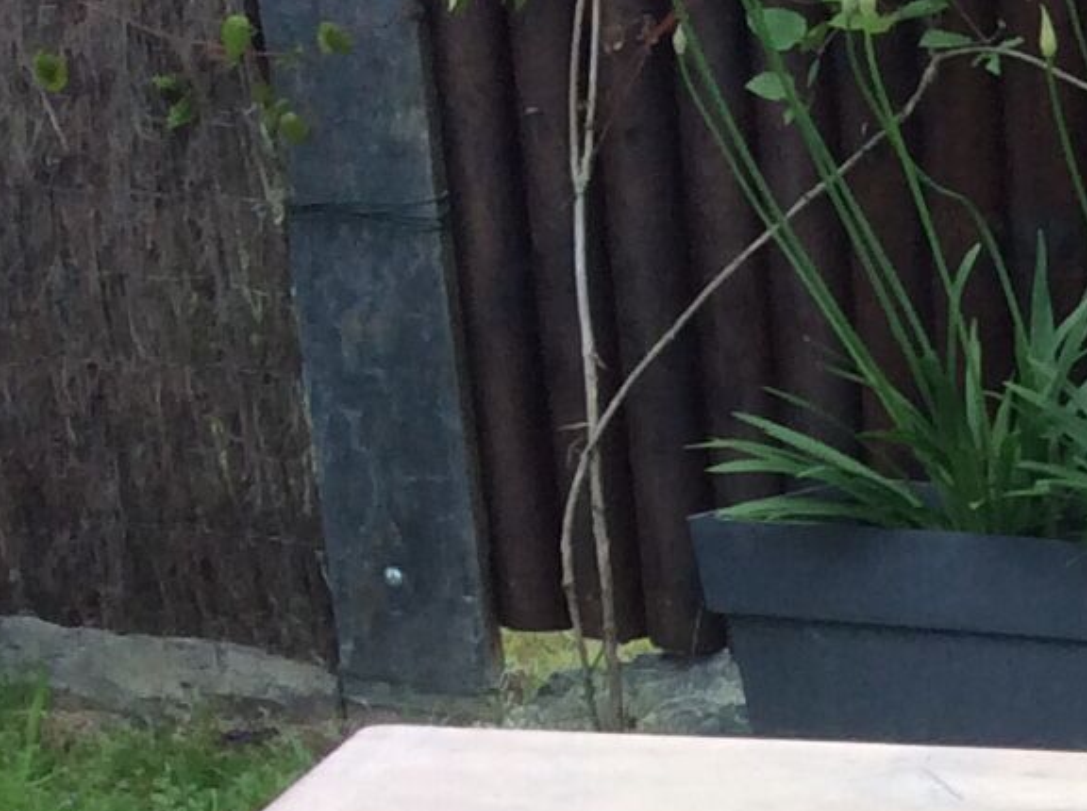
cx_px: 2032
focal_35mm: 144
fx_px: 4514
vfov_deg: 9.7
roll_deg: -0.8
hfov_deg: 12.4
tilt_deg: -25.9
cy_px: 1548
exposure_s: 1/353
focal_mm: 3.3
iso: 32
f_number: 2.4
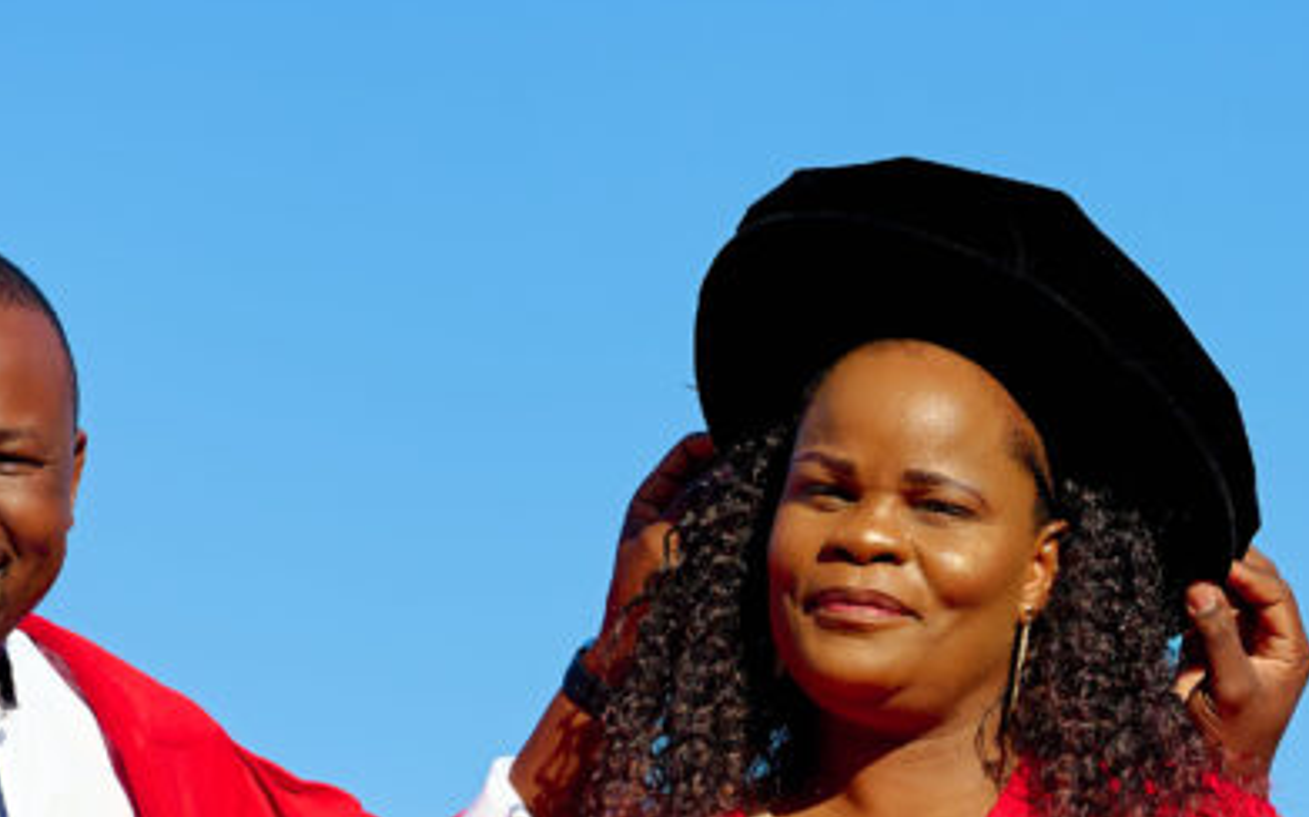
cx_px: 981
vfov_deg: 6.0
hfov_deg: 9.6
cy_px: 946
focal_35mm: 219
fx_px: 7809
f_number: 5.6
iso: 200
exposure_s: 1/800
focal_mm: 82
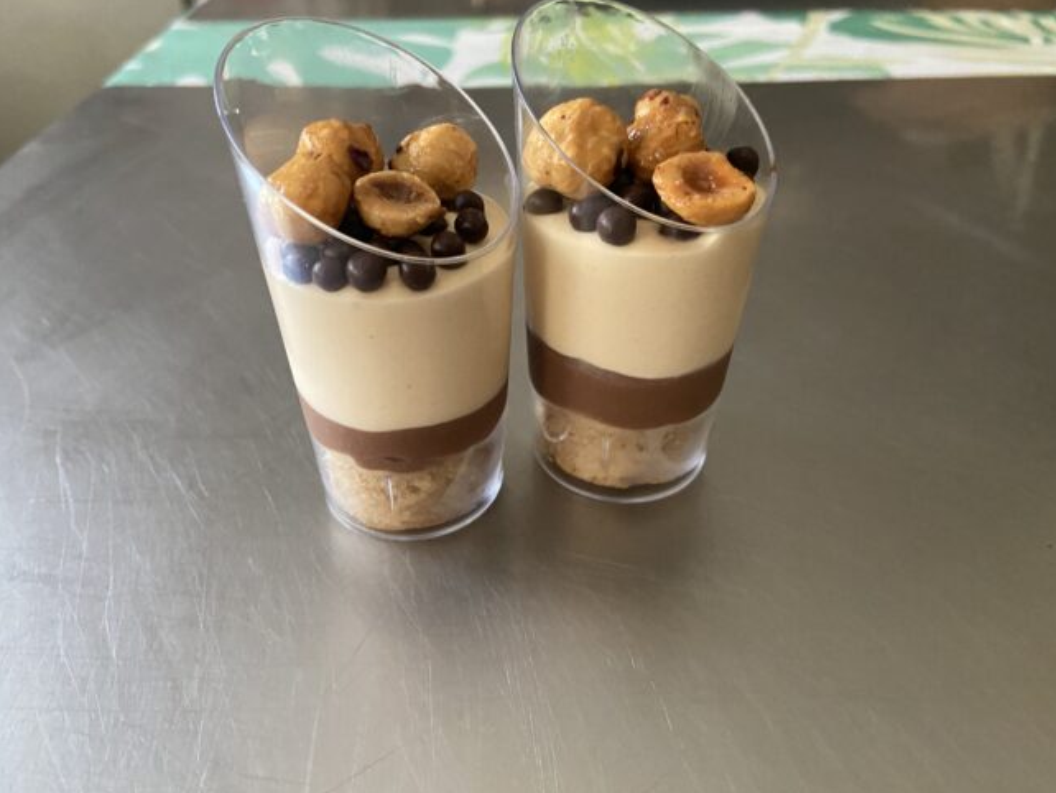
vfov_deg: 51.4
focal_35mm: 27
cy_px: 395
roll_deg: +1.5
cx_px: 519
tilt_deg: -38.5
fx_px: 824
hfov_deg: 65.3
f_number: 1.8
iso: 400
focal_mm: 4.25
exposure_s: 1/60
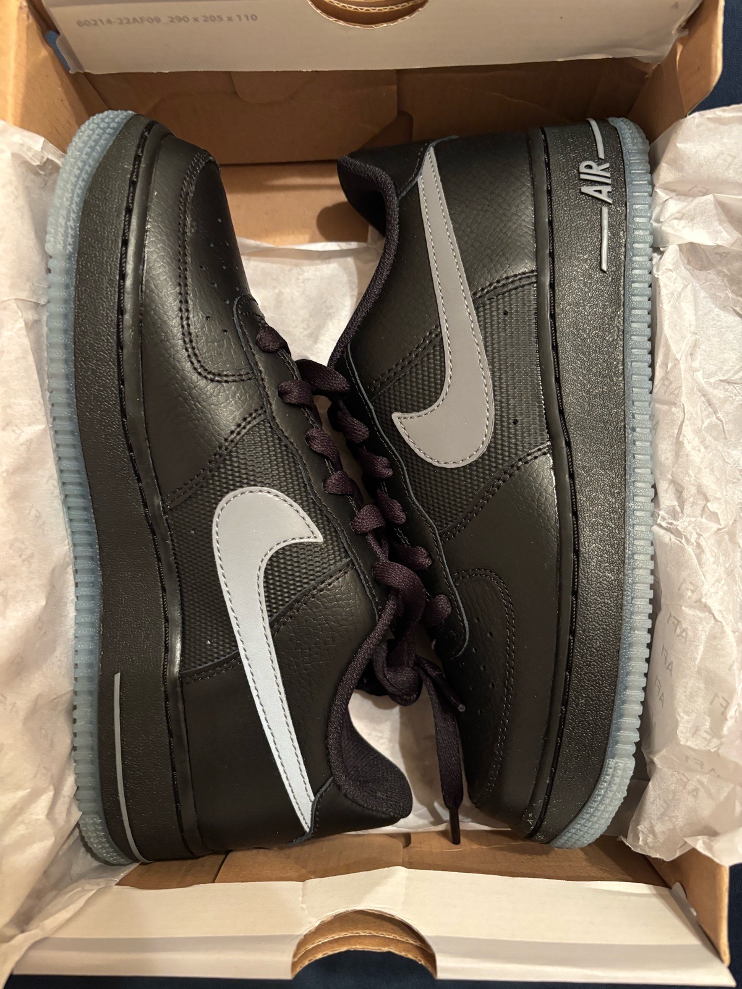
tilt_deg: -88.4
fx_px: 743
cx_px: 371
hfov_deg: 53.1
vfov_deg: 67.3
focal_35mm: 26
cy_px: 494
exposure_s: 1/25
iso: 500
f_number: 1.6
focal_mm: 5.96
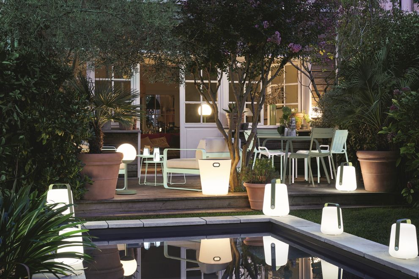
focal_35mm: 50
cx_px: 210
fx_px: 582
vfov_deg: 27.0
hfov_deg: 39.6
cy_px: 140
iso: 250
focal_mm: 50
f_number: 9
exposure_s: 1/2
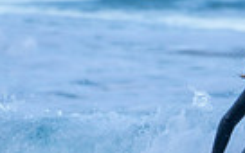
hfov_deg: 0.6
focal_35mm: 3270
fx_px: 21834
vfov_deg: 0.4
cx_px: 274
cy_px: 197
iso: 200
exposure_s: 1/500
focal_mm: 500
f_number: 5.6
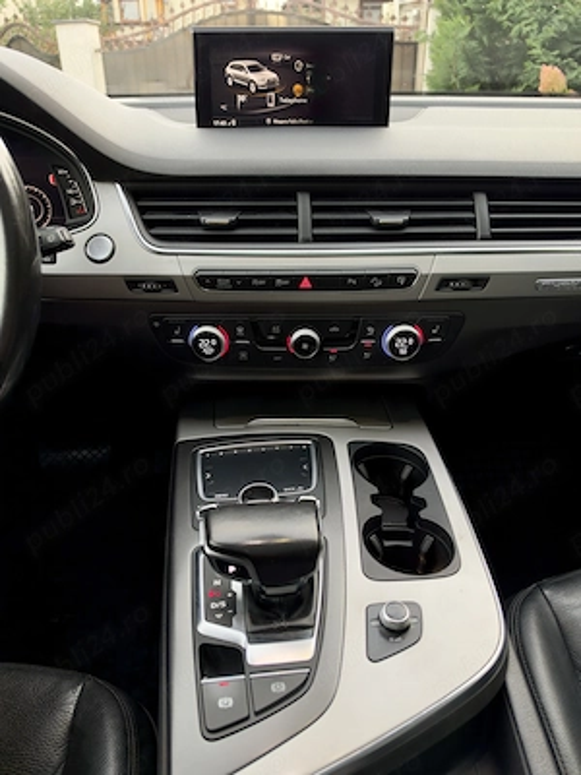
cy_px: 388
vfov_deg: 71.6
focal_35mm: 24
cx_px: 290
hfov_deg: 56.8
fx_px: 537
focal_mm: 6.93
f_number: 1.8
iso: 250
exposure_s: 1/121
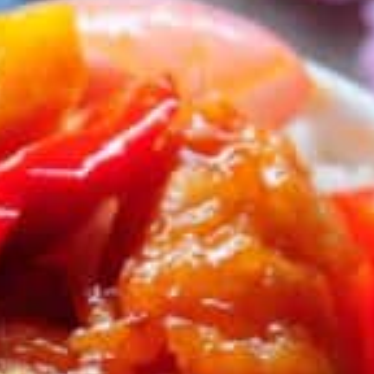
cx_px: -104
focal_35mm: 261
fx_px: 3190
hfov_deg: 6.7
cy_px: 319
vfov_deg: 6.7
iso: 160
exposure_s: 1/30
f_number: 4.8
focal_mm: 42
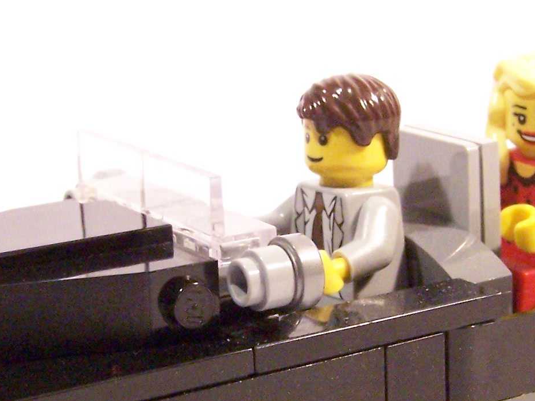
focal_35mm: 105
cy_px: 274
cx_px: 319
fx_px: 1623
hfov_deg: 18.7
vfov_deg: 14.1
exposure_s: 1/30
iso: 400
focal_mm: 6.3
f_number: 3.6
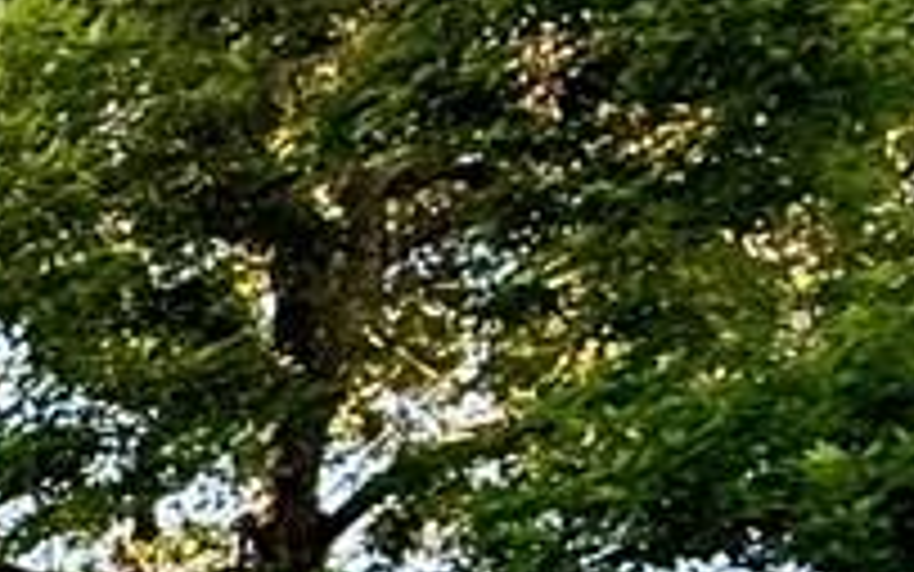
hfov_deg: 10.2
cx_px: -2085
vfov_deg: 9.8
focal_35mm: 117
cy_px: 1392
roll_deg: +0.2
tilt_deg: +18.1
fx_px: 2915
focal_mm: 2.22
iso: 80
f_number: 2.2
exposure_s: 1/99
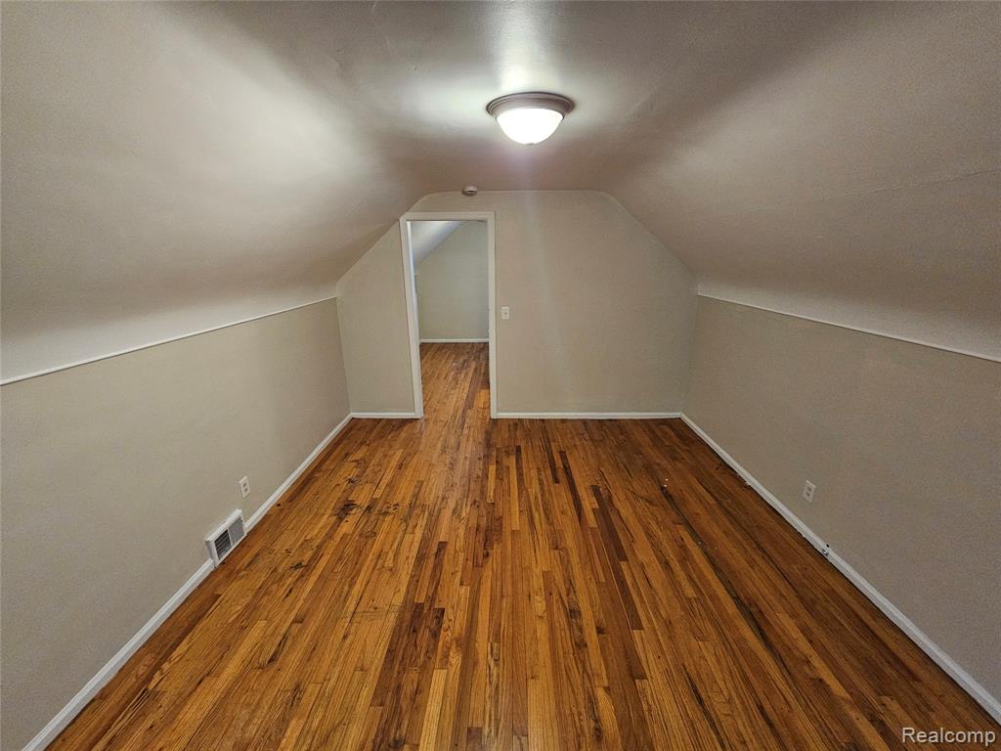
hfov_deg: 106.2
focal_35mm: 13
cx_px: 500
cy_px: 376
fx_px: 376
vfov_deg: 89.9
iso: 640
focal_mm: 2.2
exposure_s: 1/30
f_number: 2.2
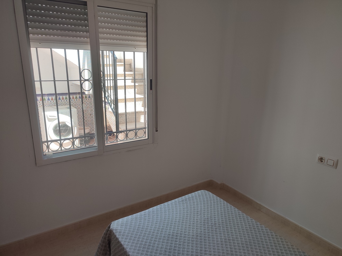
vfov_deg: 54.9
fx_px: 247
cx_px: 171
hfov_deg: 69.4
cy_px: 128
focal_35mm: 25
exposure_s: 1/101
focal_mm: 6.04
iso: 50
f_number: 1.9
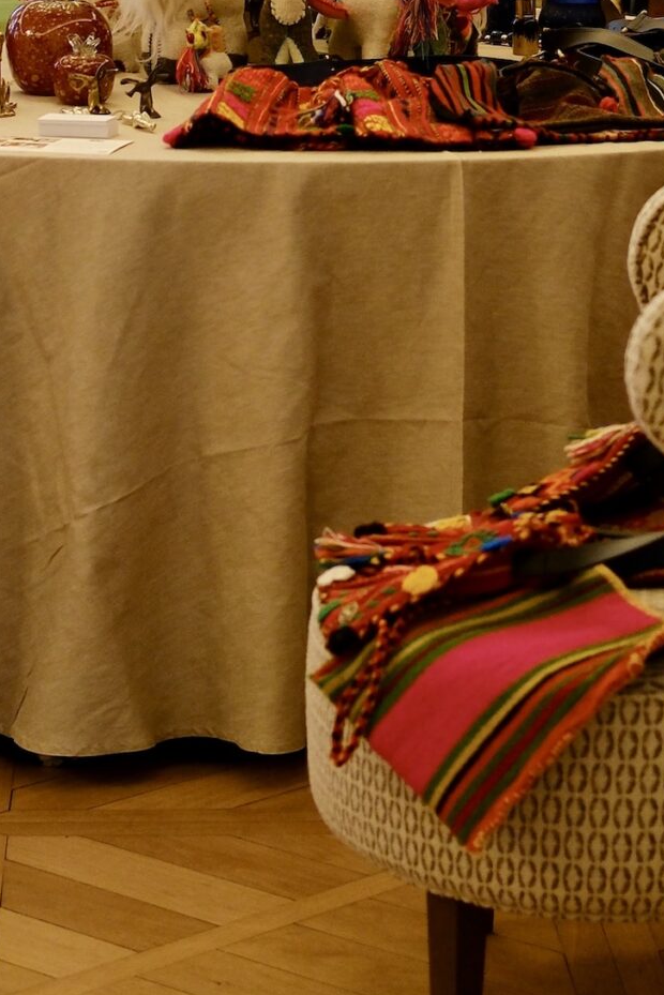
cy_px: -109
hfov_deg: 9.4
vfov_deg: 13.8
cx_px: 428
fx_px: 4036
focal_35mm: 146
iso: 1250
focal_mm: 35
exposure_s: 1/250
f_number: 2
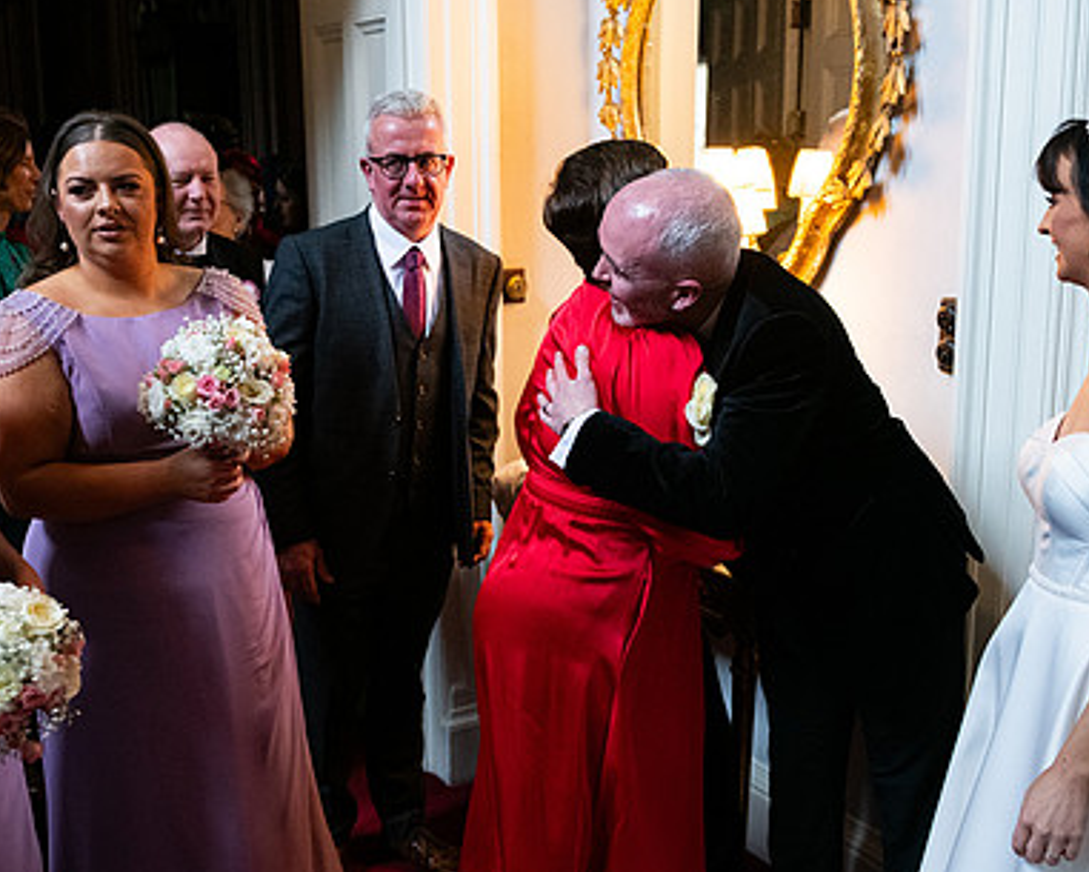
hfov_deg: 45.7
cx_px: 600
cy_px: 416
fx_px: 1290
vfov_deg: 37.3
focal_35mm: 40
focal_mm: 28
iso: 1600
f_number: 3.5
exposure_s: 1/160
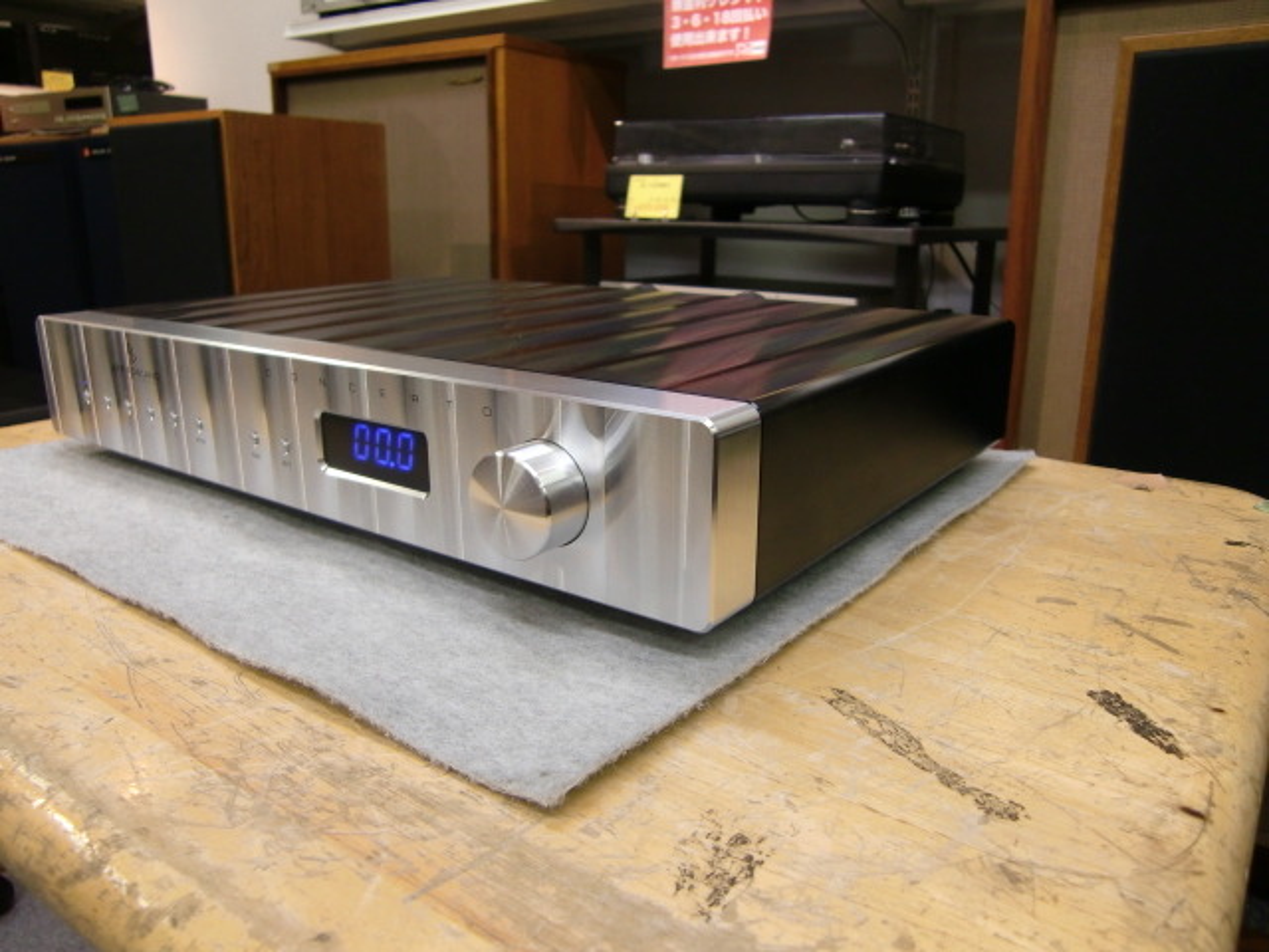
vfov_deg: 49.7
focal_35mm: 28
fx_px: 1026
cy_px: 476
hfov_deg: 63.4
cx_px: 634
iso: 160
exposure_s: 1/60
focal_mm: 4.9
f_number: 2.6
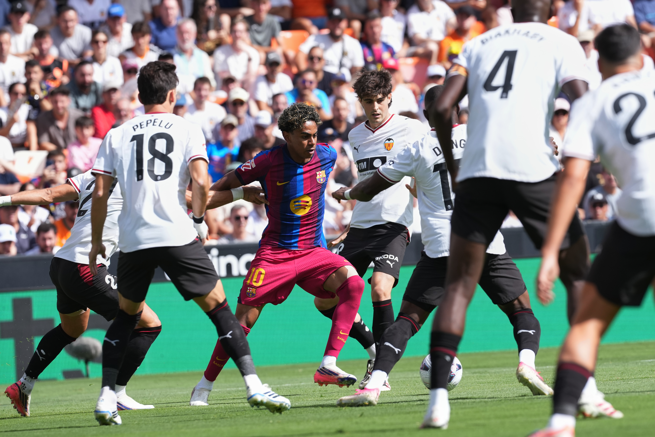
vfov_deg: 3.1
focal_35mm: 450
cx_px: 328
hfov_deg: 4.6
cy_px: 218
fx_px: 8187
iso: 500
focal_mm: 300
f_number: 4.5
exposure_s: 1/2000
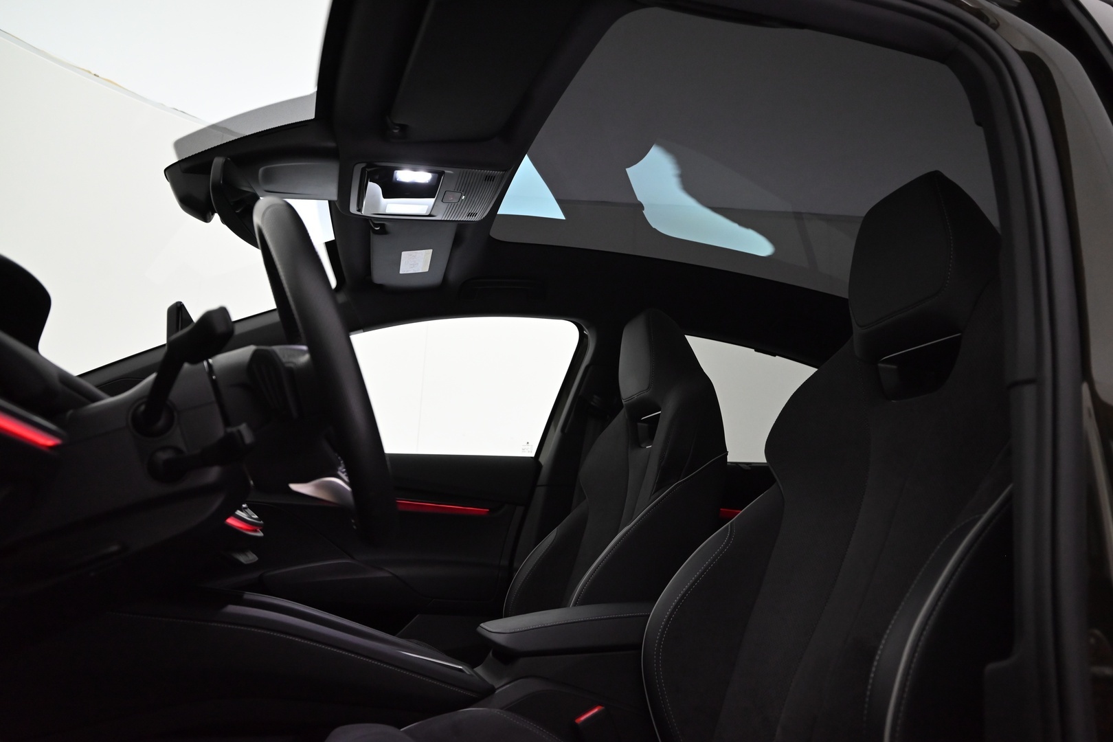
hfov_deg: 73.7
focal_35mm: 24
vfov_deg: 53.1
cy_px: 371
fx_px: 742
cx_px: 556
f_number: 4
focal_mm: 24
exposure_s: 1/125
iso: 3200
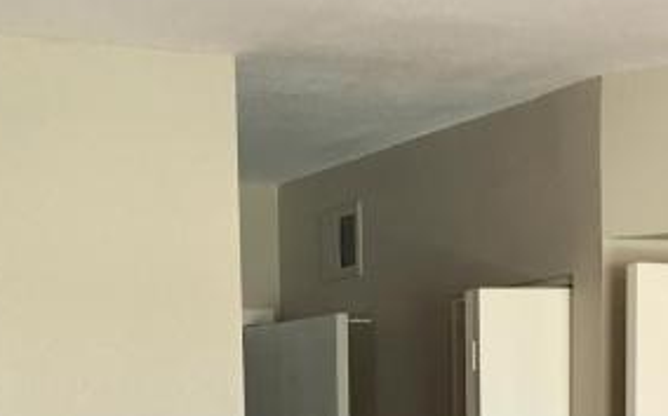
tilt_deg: -7.9
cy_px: 790
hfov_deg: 18.8
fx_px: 2019
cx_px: 341
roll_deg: +0.9
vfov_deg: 10.9
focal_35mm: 111
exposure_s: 1/15
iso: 25
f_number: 2.2
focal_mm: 4.15
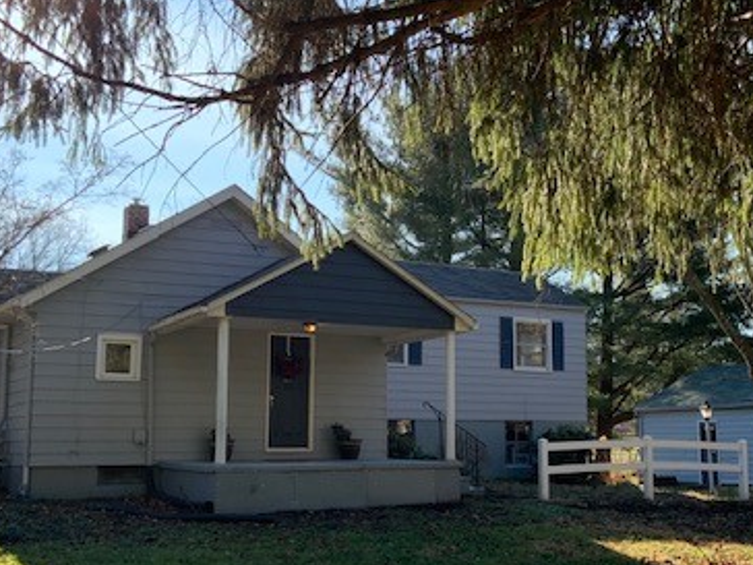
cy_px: 321
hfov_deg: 37.4
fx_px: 1109
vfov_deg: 28.5
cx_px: 451
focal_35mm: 51
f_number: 1.8
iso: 16
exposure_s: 1/593
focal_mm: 3
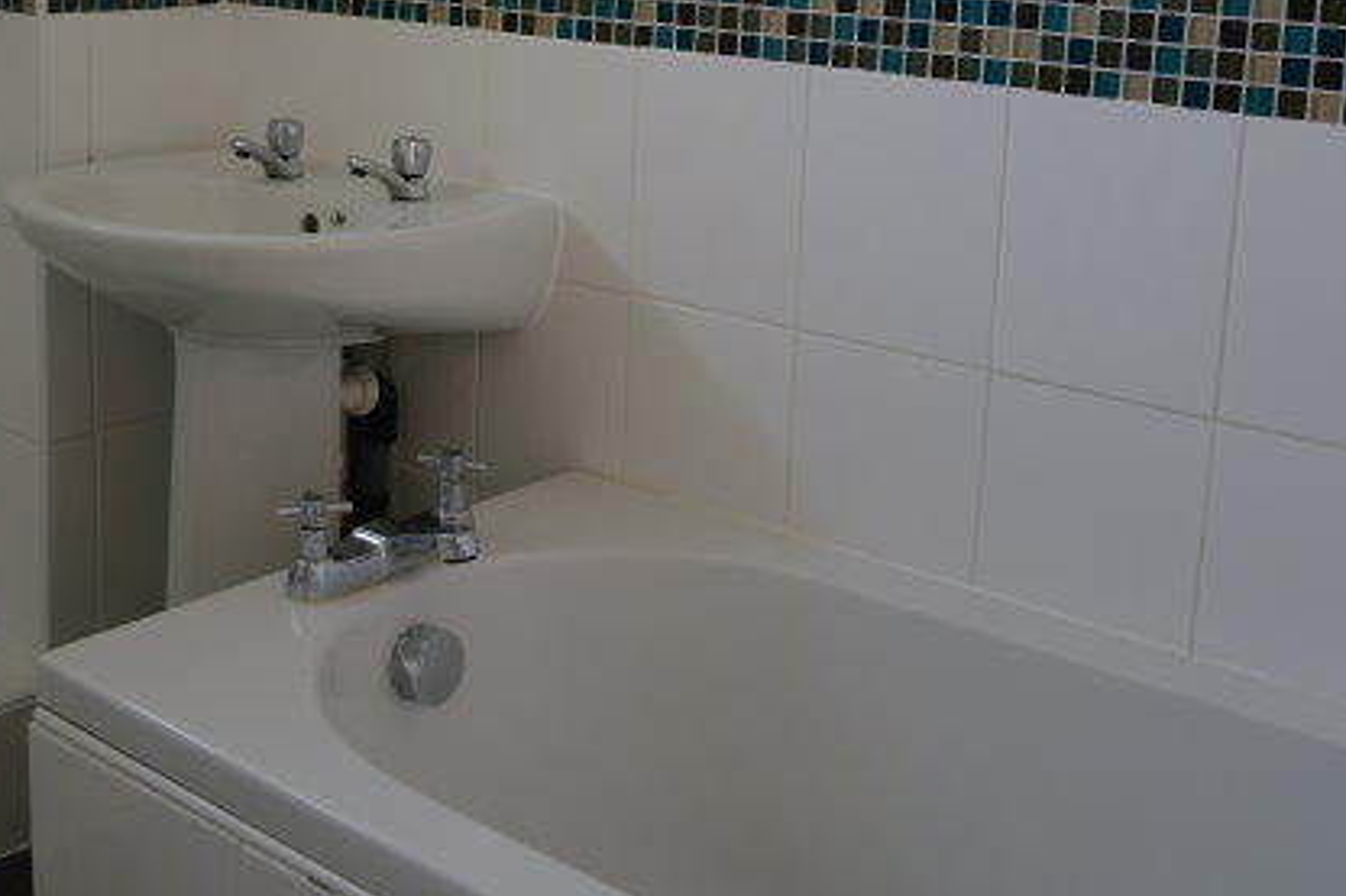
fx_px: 1794
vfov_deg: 27.4
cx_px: 395
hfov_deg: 40.3
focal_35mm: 48
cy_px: 165
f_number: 3.8
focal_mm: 19
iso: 200
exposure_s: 1/40
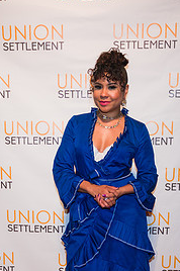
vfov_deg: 30.9
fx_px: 481
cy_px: 204
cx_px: 66
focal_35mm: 64
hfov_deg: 21.1
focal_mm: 24
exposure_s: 1/200
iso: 640
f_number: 3.2
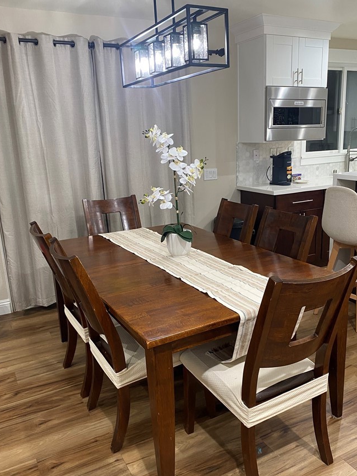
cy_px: 256
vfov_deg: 58.3
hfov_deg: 45.3
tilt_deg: -16.3
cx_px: 206
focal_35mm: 31
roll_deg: +1.8
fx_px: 426
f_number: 1.8
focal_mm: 4.25
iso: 200
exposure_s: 1/60
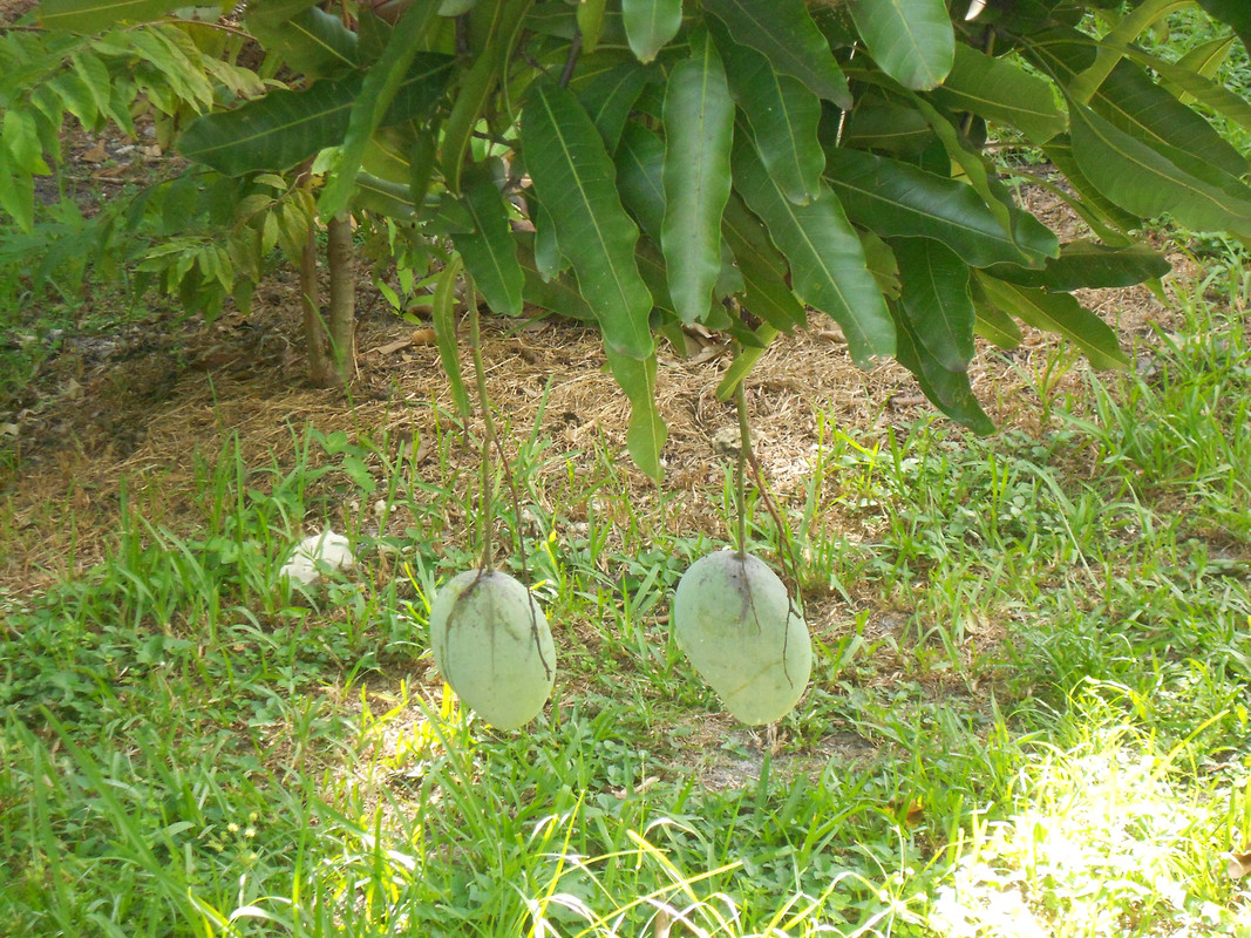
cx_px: 626
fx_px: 3108
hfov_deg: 22.8
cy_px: 469
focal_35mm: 86
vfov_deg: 17.2
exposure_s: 1/60
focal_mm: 15.4
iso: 400
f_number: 6.3
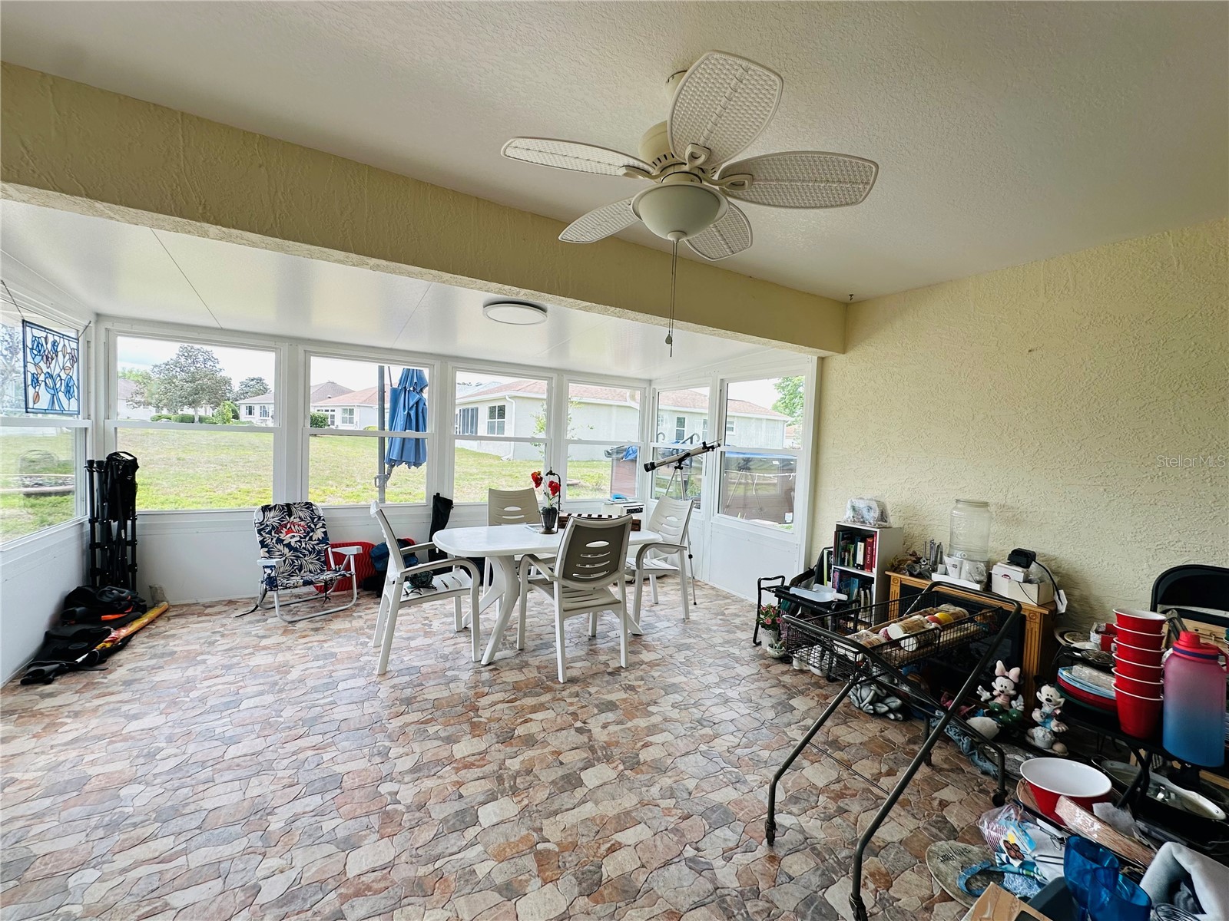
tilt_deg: -2.4
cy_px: 460
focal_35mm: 14
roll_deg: -2.8
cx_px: 614
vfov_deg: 85.7
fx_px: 497
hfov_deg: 102.1
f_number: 2.2
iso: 40
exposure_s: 1/129
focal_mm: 2.22
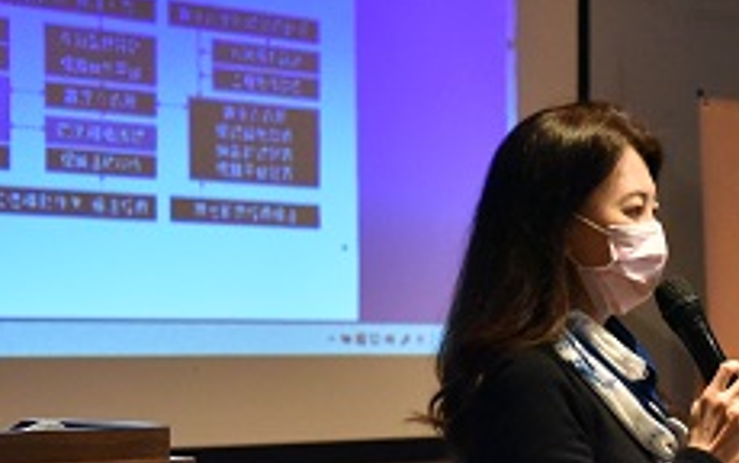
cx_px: 787
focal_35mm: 120
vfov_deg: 10.9
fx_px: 2418
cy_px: 370
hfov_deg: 16.9
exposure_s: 1/1000
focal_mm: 45
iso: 10000
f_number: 2.8
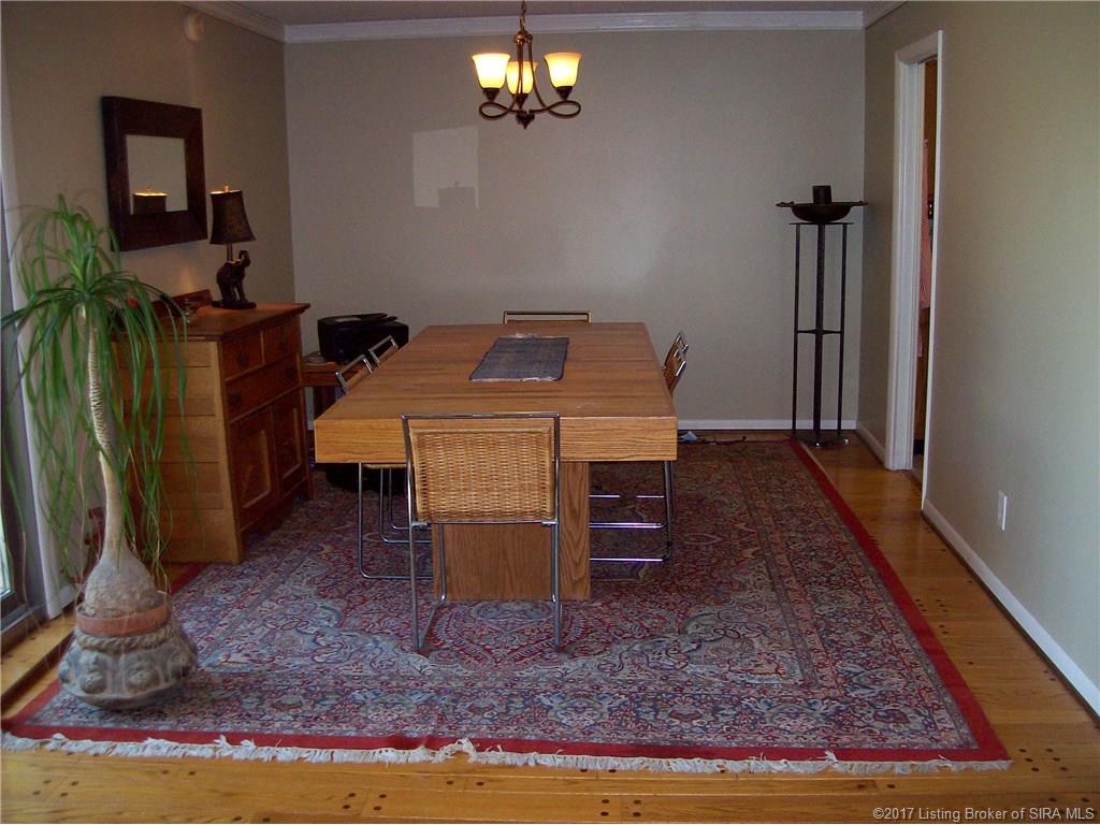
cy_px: 412
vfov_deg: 39.7
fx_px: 1144
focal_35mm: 36
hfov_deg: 51.4
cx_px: 550
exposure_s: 1/64
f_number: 2.7
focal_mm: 6
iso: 140
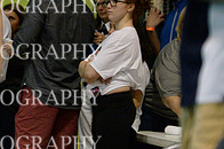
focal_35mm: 311
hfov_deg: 6.6
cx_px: -64
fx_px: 1932
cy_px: 74
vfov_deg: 4.4
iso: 8000
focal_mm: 105
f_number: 2.8
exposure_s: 1/500
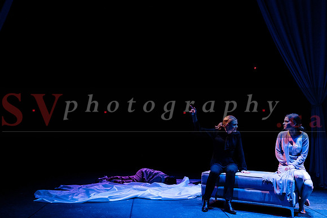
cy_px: 117
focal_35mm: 38
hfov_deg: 51.1
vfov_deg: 35.4
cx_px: 152
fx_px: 341
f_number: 2.8
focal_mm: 35
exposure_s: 1/100
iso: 1600
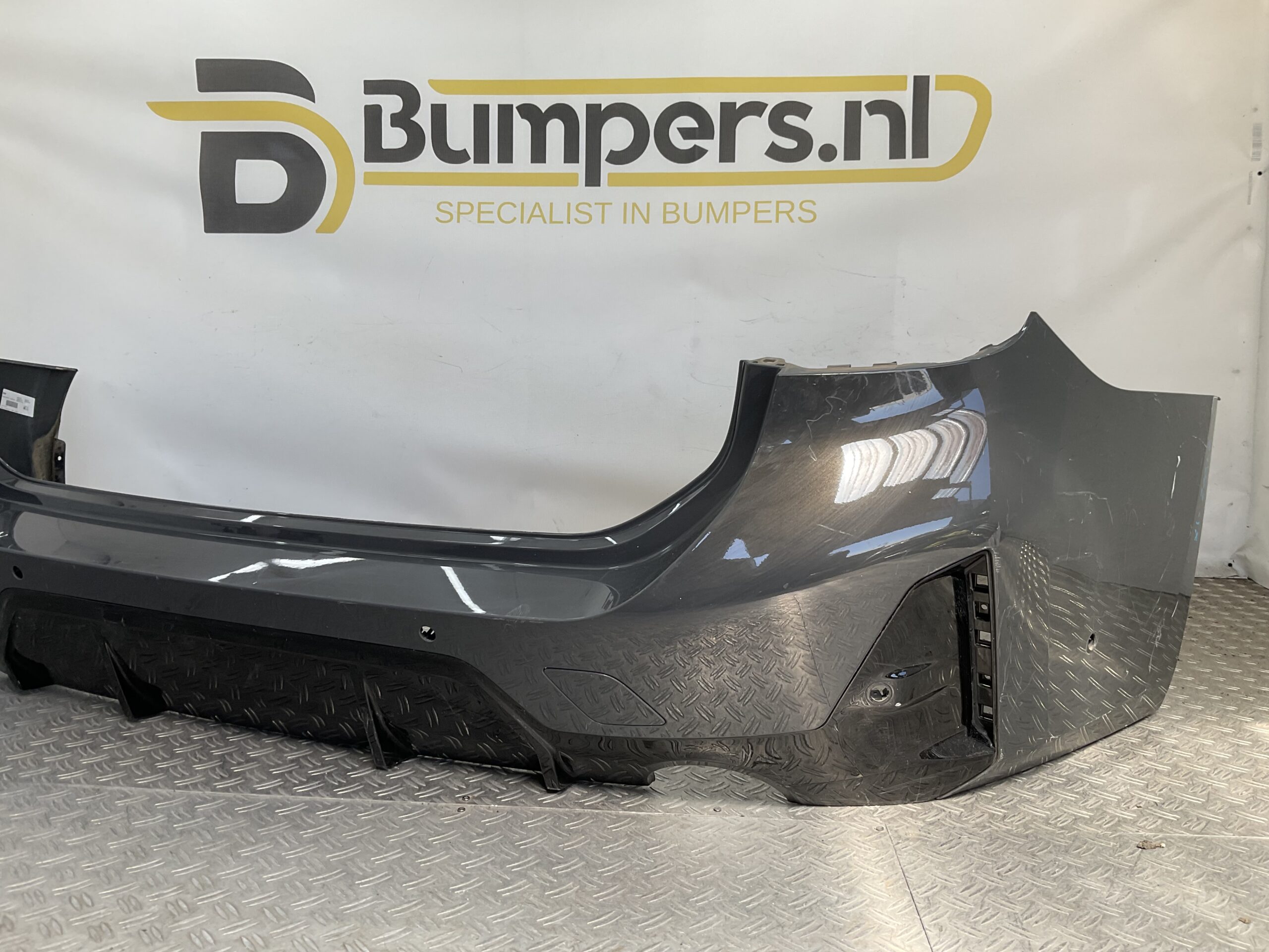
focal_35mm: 29
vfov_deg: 48.2
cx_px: 634
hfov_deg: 61.7
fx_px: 1063
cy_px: 476
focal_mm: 3
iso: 16
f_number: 1.8
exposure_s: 1/217
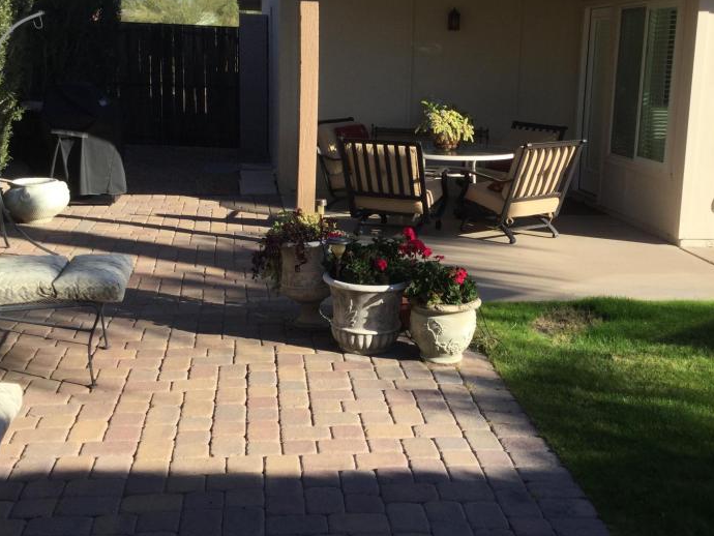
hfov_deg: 41.1
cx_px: 411
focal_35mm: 46
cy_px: 222
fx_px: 949
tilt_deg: -11.6
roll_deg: -1.6
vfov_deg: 31.5
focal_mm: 3.3
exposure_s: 1/840
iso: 25
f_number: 2.4
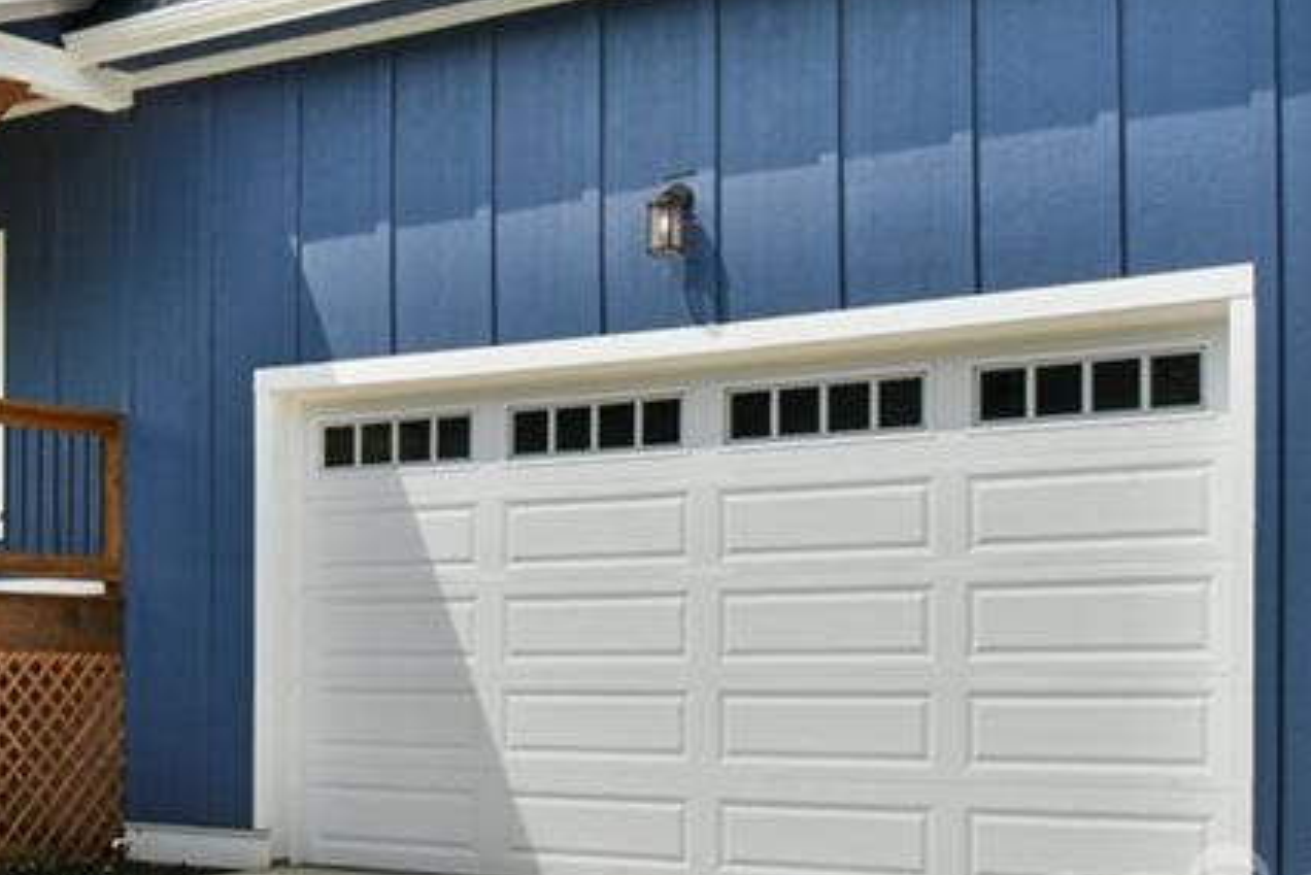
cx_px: 306
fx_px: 2113
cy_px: 2
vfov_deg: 22.5
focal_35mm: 58
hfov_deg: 33.7
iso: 1600
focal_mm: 24
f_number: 14
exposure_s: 1/800
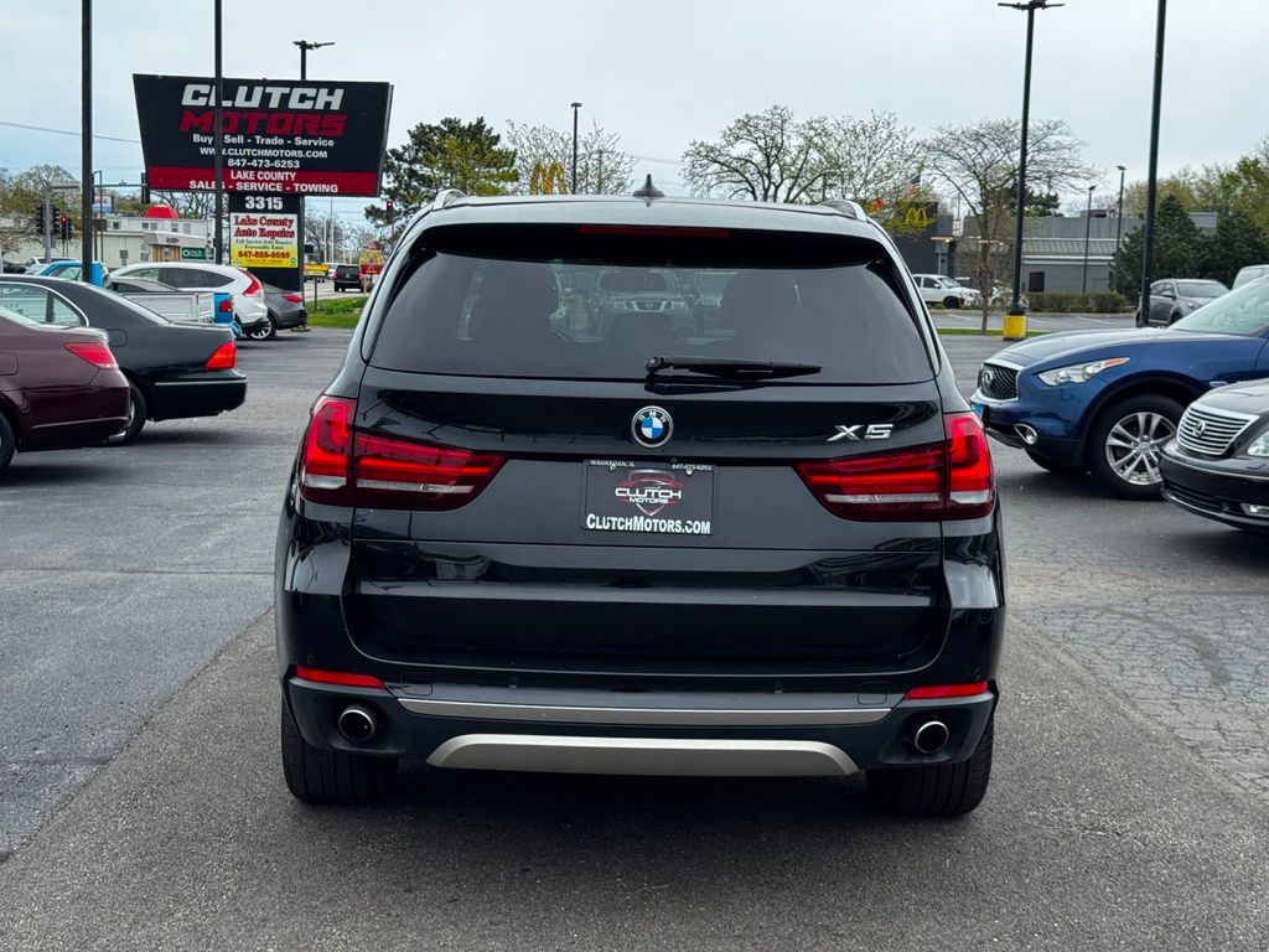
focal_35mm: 48
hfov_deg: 39.7
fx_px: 1760
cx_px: 634
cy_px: 476
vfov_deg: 30.3
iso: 64
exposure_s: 1/1339
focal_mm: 6.76
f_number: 1.78
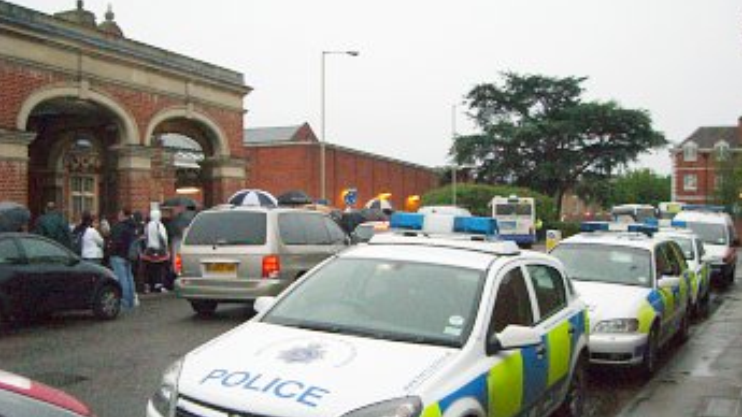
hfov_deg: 48.4
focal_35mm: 42
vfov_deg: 28.2
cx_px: 372
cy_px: 271
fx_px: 826
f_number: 4.3
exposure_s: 1/200
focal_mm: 6.2
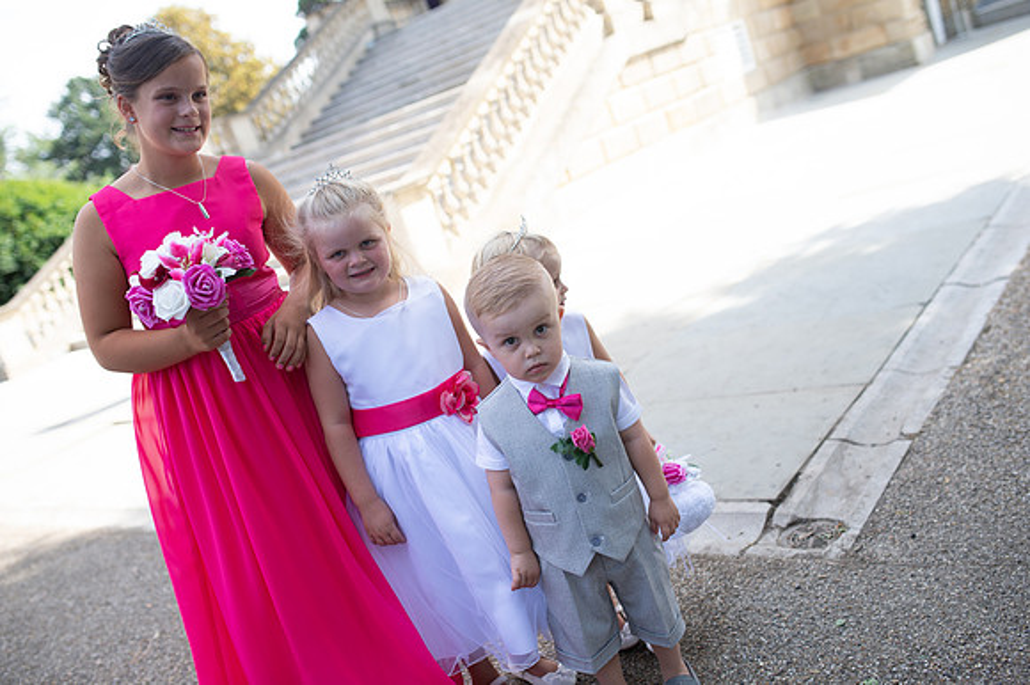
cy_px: 342
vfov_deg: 37.8
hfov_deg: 54.5
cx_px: 515
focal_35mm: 35
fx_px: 1001
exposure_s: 1/400
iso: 100
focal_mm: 35
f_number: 2.8
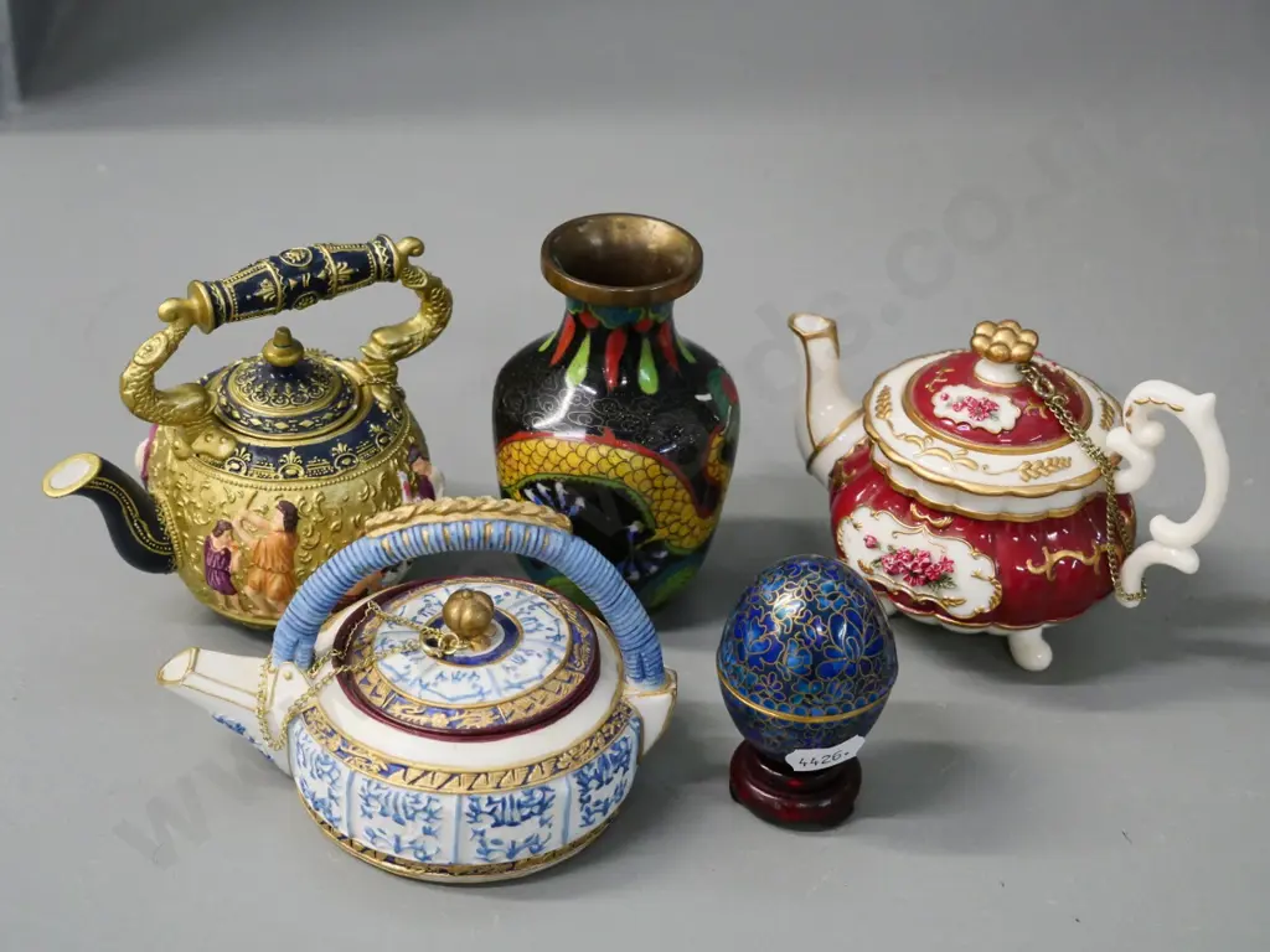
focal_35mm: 64
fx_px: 2348
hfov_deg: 30.3
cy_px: 476
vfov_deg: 22.9
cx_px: 635
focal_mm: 32
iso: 3200
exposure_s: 1/100
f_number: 5
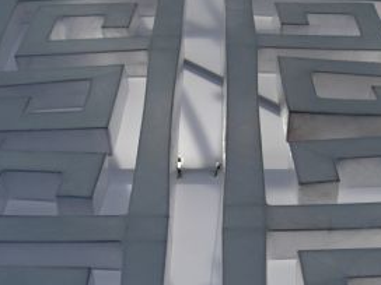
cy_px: 224
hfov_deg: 29.0
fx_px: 737
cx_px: 198
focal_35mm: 67
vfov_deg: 21.7
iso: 80
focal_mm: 7.9
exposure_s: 1/800
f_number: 4
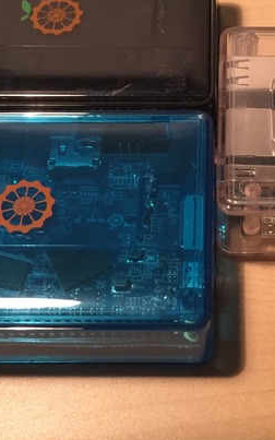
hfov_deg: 21.1
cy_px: 162
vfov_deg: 33.3
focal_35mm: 61
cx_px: 212
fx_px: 731
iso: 160
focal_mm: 4.15
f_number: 2.2
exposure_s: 1/17
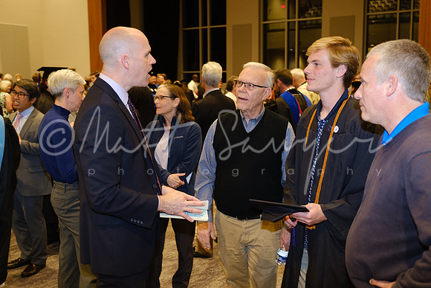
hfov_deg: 53.1
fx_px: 431
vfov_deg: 36.9
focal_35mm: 36
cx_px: 216
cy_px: 144
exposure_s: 1/60
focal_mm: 24.2
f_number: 2.8
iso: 1600
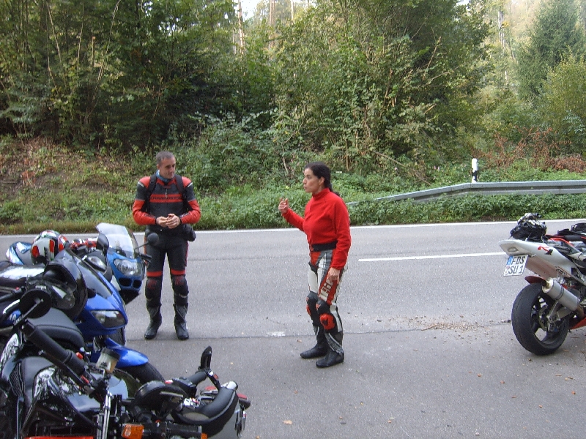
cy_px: 220
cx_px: 293
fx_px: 593
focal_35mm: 35
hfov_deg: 52.6
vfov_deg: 40.7
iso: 50
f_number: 5.8
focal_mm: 5.8
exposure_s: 1/45
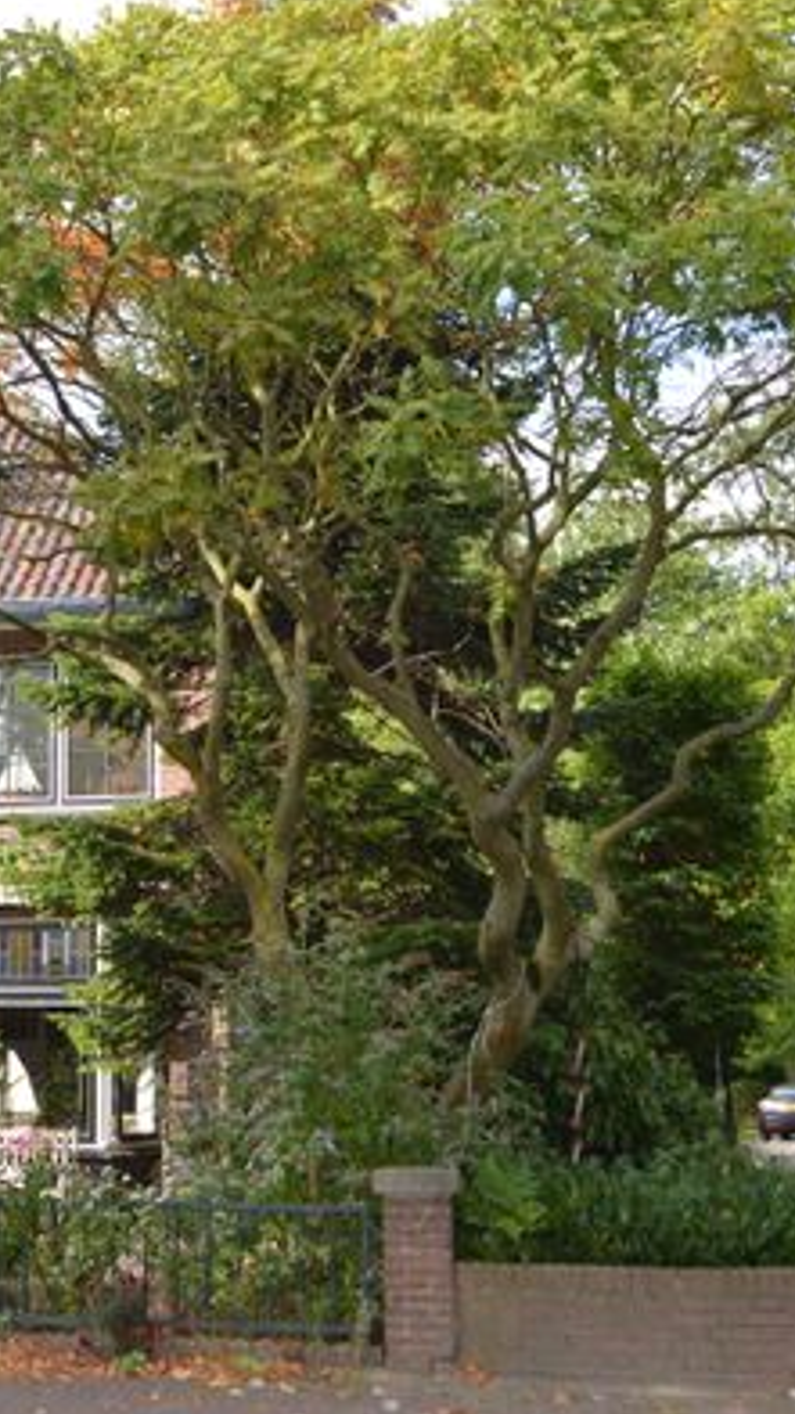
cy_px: 707
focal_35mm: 48
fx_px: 1799
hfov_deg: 24.4
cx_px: 119
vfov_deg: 42.9
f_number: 5
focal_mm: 20
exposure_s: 1/200
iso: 100
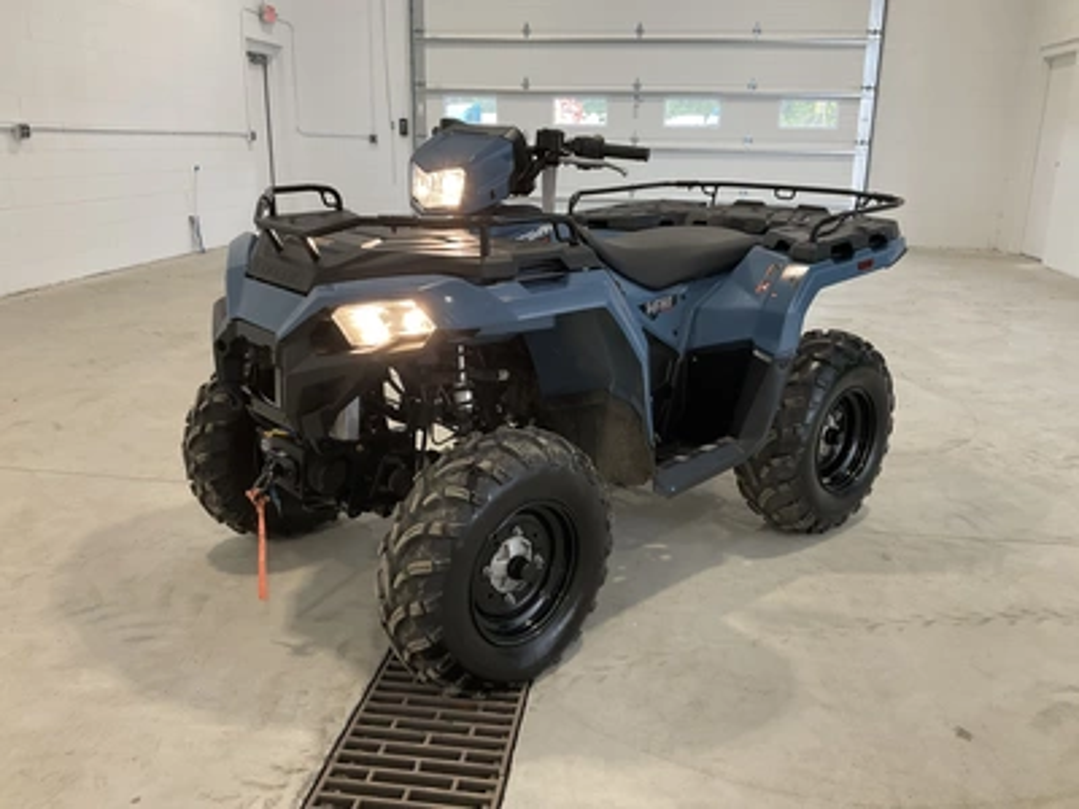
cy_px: 404
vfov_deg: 48.2
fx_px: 904
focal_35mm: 29
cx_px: 540
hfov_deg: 61.7
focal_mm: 3
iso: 64
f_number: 1.8
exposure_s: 1/122
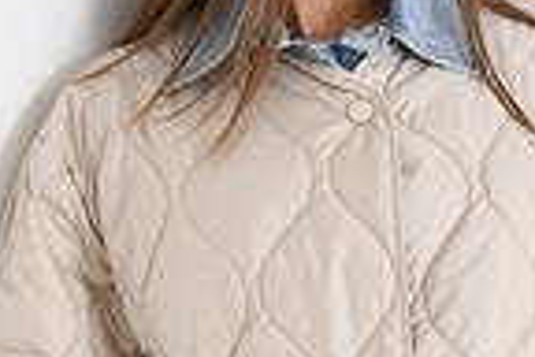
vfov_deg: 8.4
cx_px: 398
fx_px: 2407
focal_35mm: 162
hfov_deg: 12.6
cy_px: 372
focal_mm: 52
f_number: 5.6
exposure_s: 1/125
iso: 100
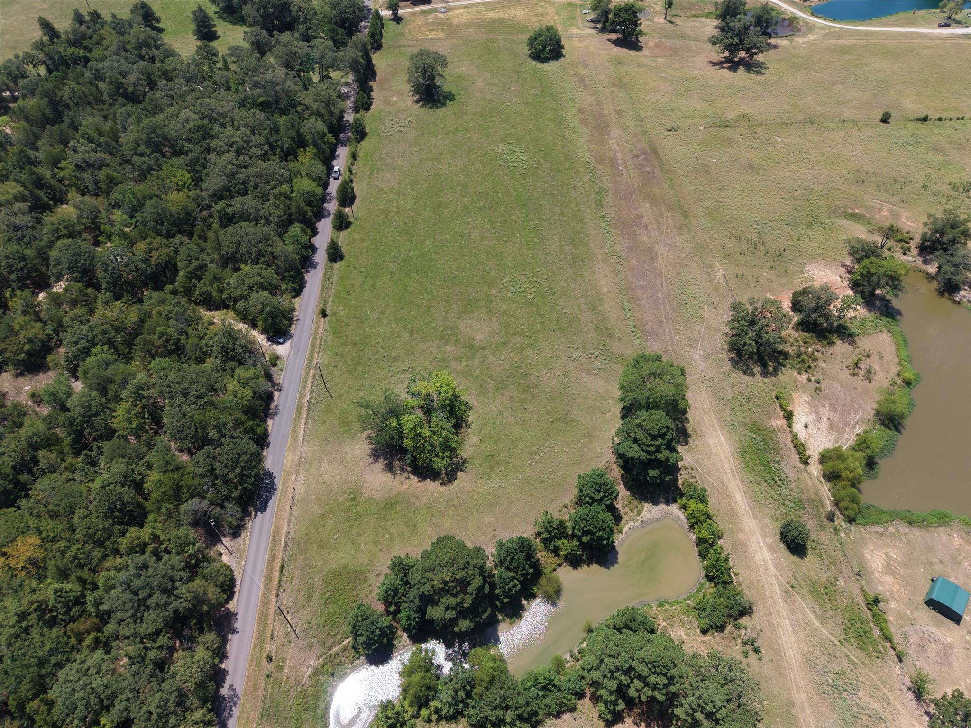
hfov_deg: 71.6
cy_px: 364
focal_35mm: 24
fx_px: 673
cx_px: 486
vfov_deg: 56.8
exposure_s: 1/6000
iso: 280
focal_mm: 8.67
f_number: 1.8
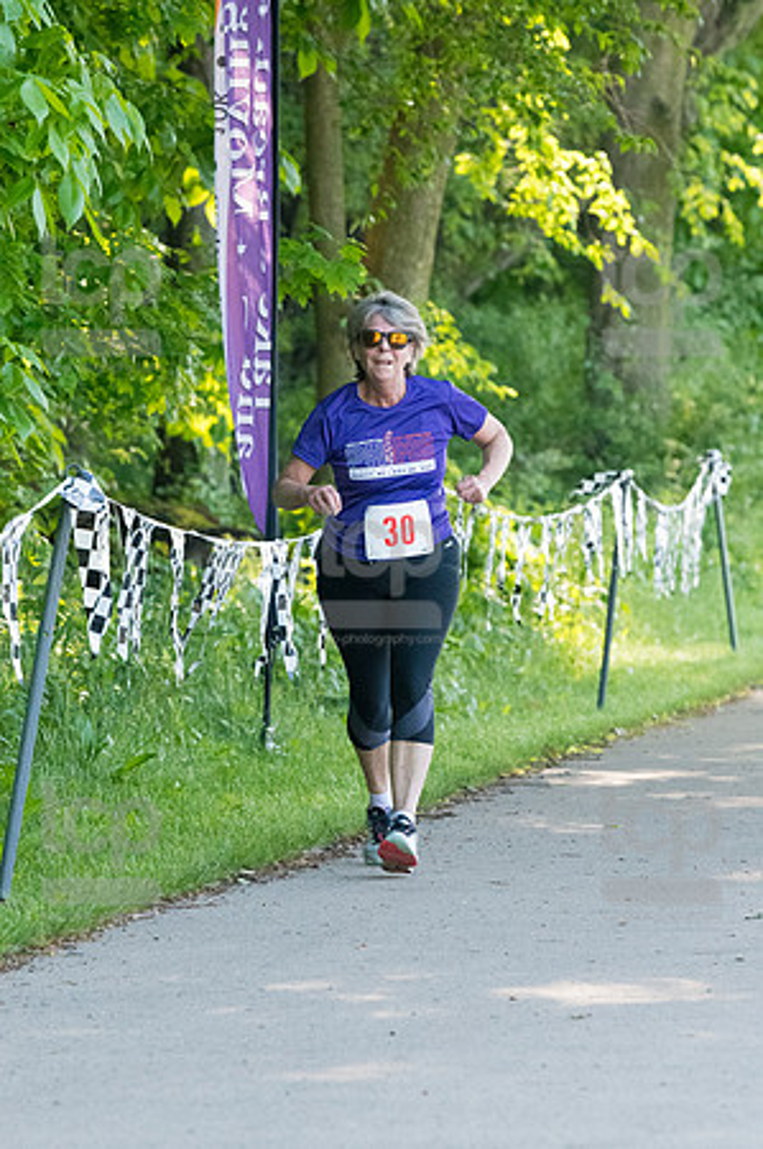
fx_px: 9304
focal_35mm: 292
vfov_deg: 7.1
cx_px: 382
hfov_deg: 4.7
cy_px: 574
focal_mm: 195
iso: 4000
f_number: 5.6
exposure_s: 1/1600
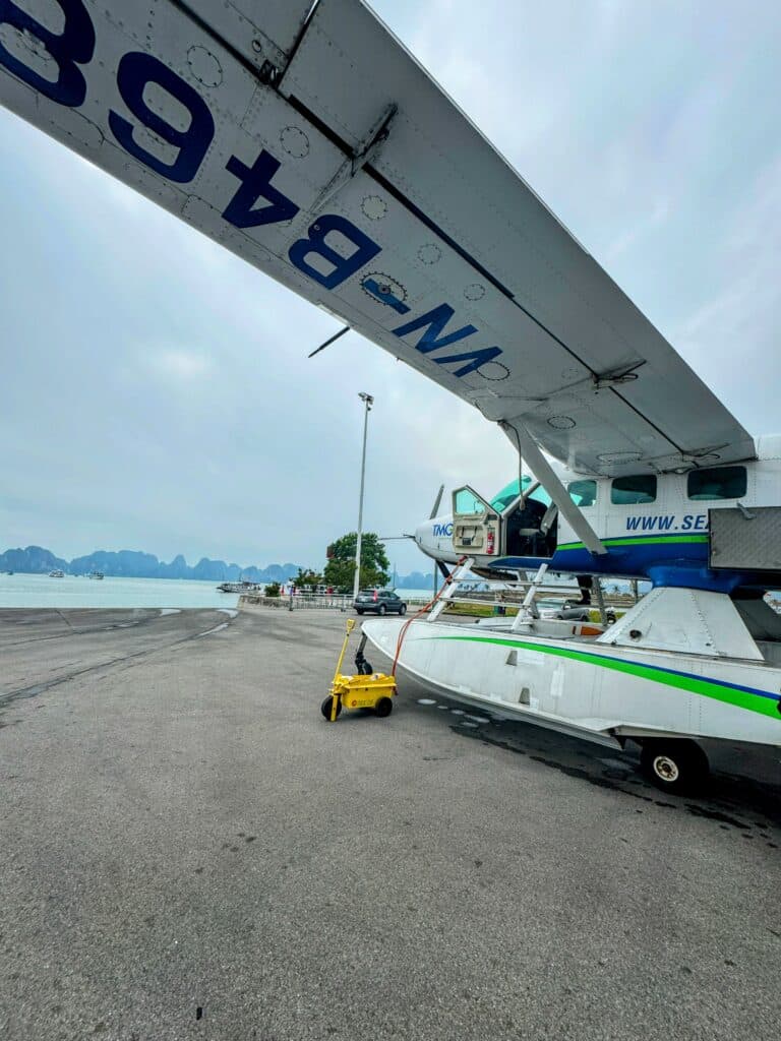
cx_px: 390
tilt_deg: +10.2
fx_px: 421
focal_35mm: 14
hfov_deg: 85.7
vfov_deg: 102.1
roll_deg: -2.5
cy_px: 520
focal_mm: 2.22
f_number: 2.2
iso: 50
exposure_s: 1/2985
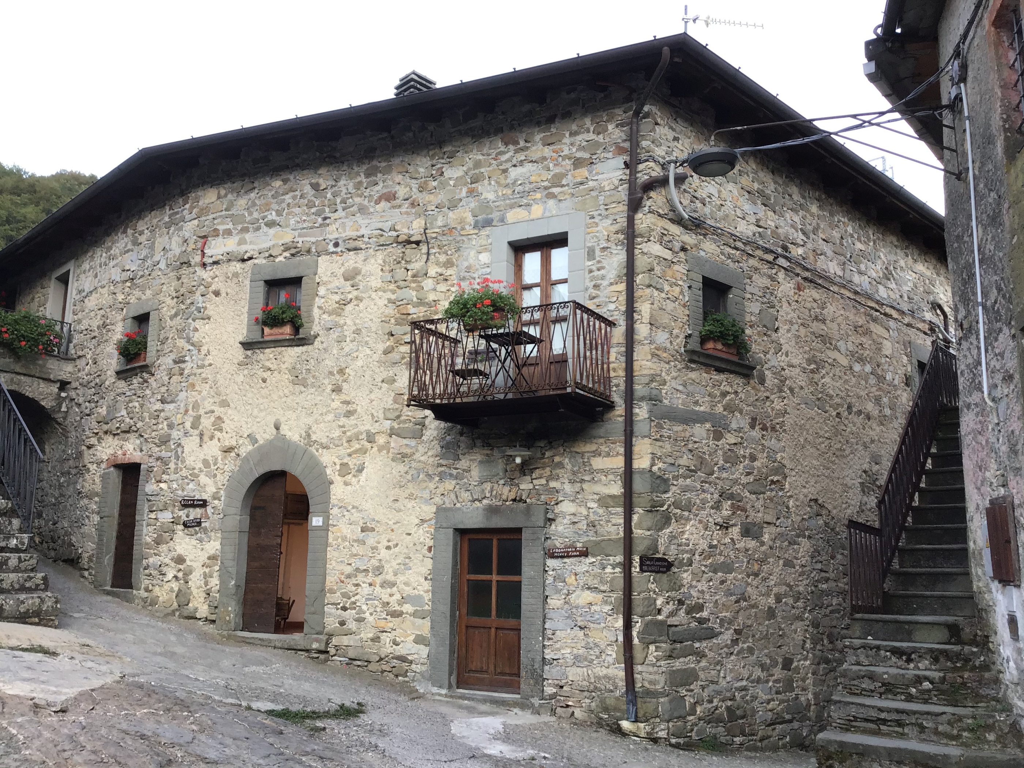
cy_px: 384
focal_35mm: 31
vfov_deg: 45.4
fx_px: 917
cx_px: 512
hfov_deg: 58.4
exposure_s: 1/50
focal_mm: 3.3
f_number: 2.4
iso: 32
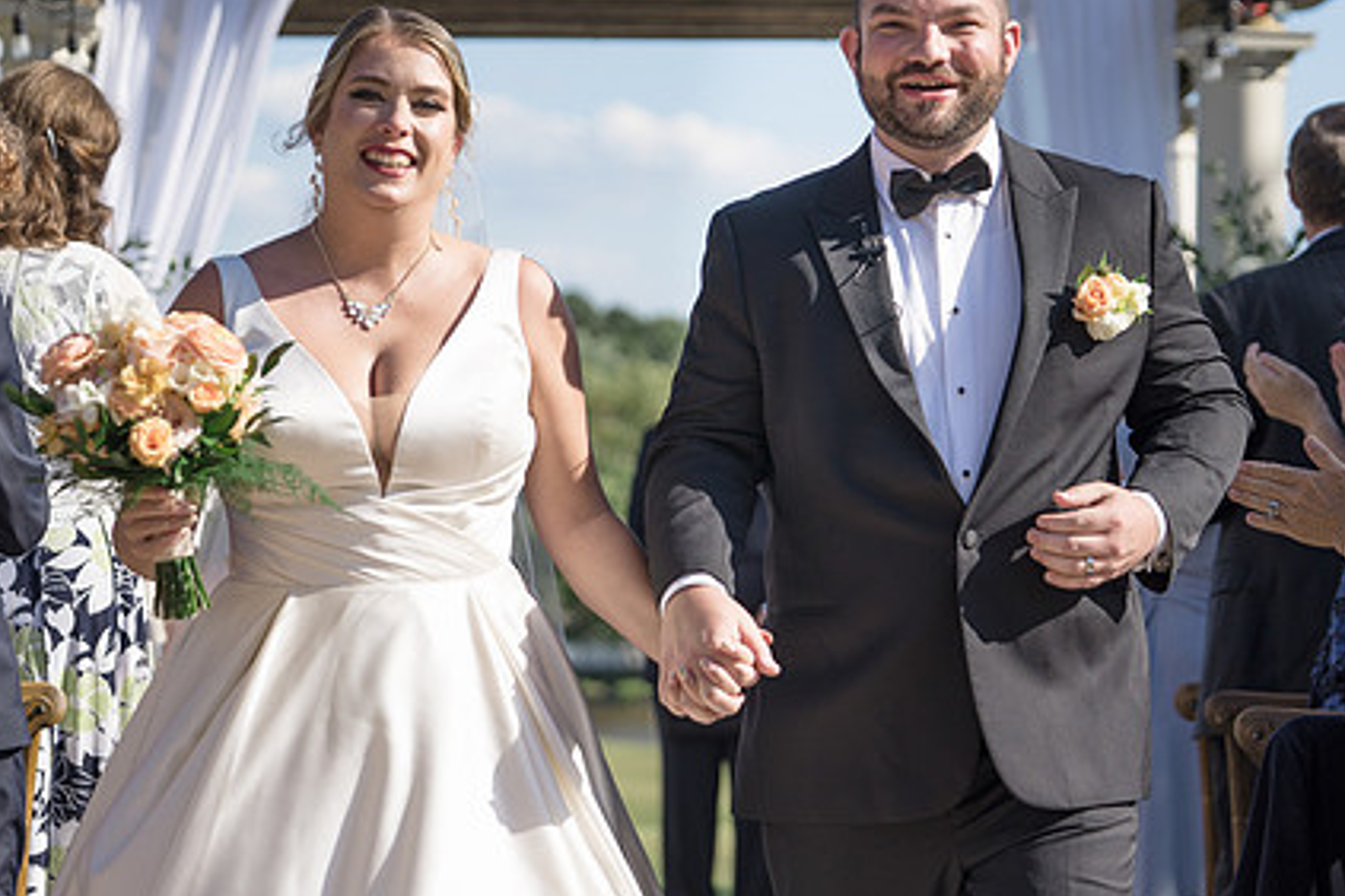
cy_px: 377
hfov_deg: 14.3
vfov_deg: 9.6
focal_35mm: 143
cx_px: 626
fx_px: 5342
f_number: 4
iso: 100
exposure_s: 1/1250
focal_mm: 98
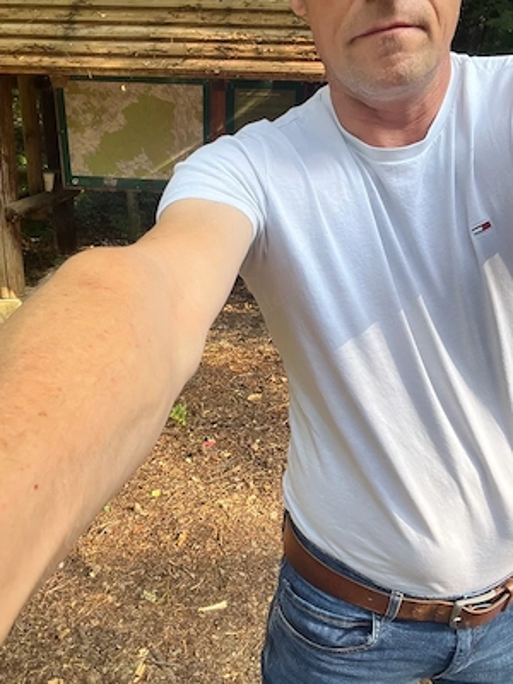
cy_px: 342
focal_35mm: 30
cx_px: 256
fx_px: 593
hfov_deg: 46.8
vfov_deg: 60.0
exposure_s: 1/121
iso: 50
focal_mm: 2.71
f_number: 2.2
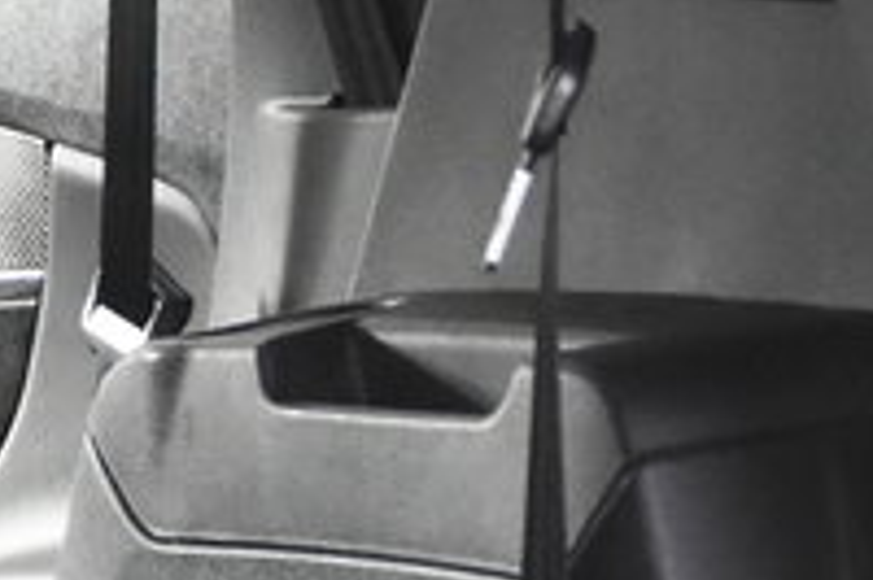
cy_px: 286
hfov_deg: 5.5
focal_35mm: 365
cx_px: -1139
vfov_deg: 3.8
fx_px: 8844
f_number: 3.5
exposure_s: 1/60
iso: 4000
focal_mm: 38
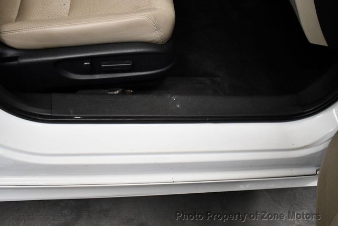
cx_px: 169
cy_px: 113
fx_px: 338
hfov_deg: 53.1
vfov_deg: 36.9
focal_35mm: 36
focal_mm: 18
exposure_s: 1/125
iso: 1600
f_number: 3.5
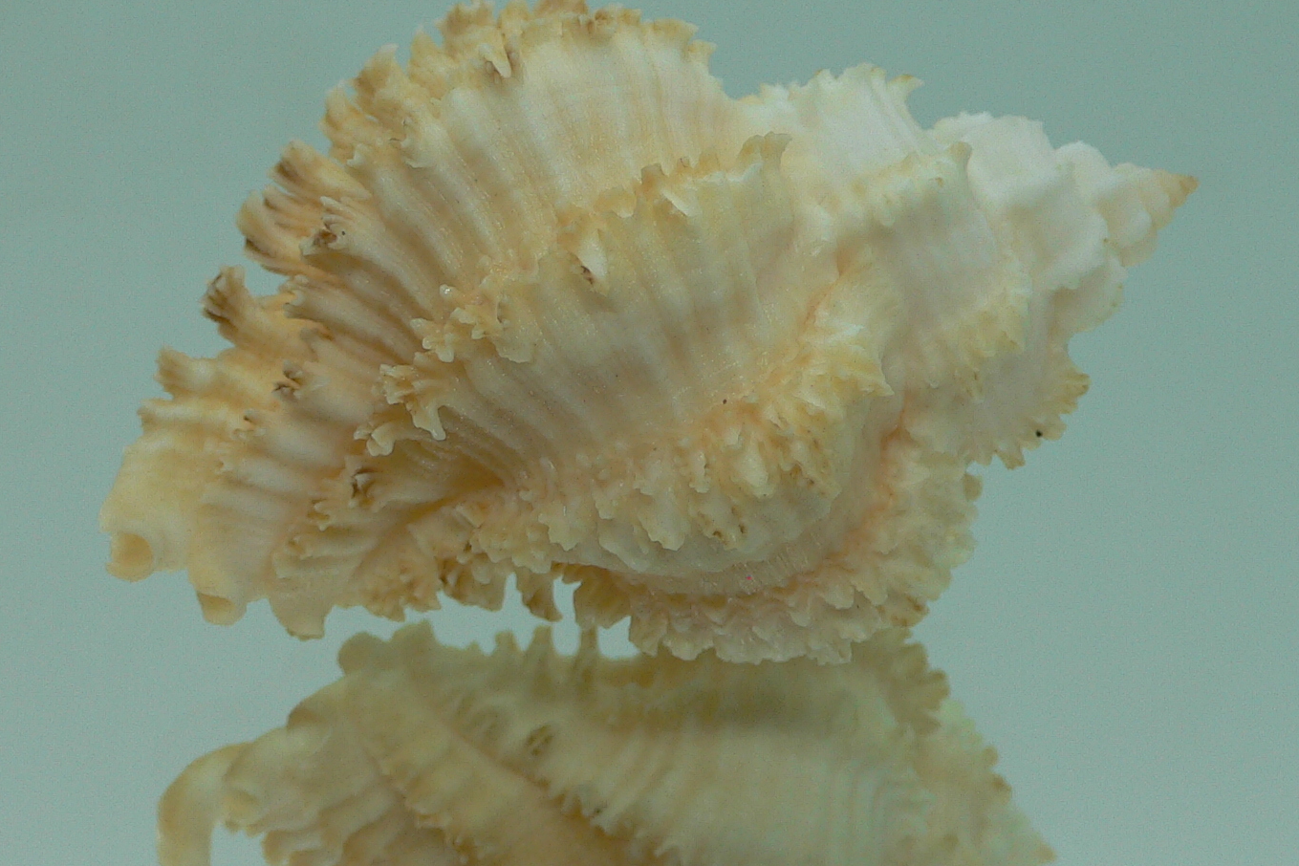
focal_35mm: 54
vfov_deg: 25.1
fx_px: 1948
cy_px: 436
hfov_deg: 36.9
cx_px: 641
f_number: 2.8
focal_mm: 4.6
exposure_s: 1/80
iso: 80
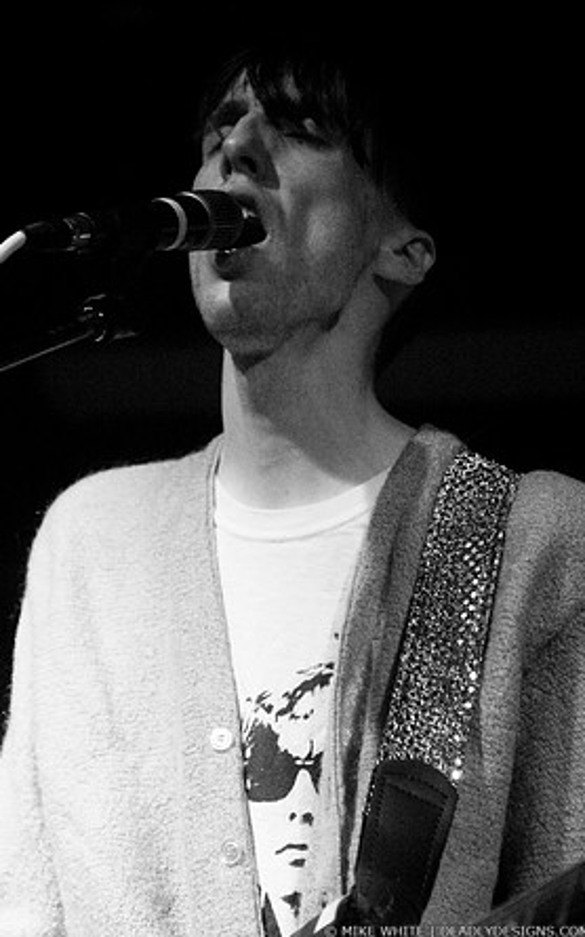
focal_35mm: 108
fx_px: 2756
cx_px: 281
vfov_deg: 19.3
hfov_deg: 12.1
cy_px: 467
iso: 800
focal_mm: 70
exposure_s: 1/60
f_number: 2.8
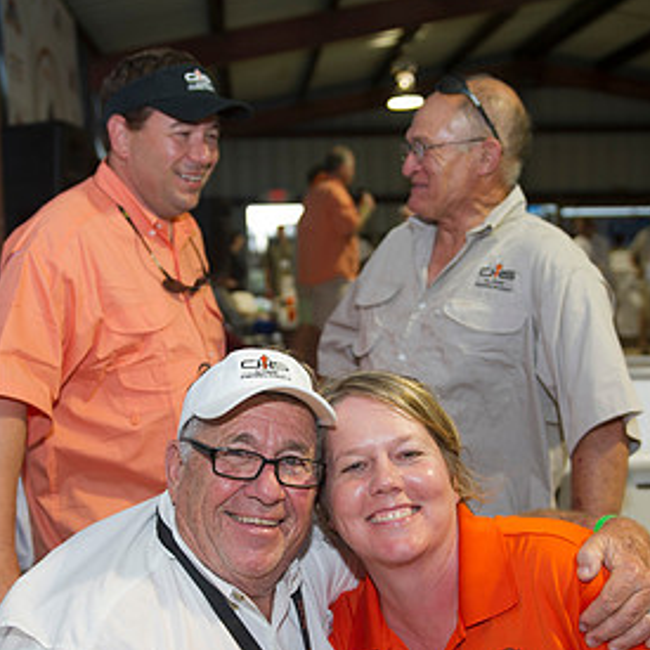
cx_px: 281
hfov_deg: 32.7
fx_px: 1105
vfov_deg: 32.6
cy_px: 404
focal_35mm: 52
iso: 400
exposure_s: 1/200
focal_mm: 29
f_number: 2.8
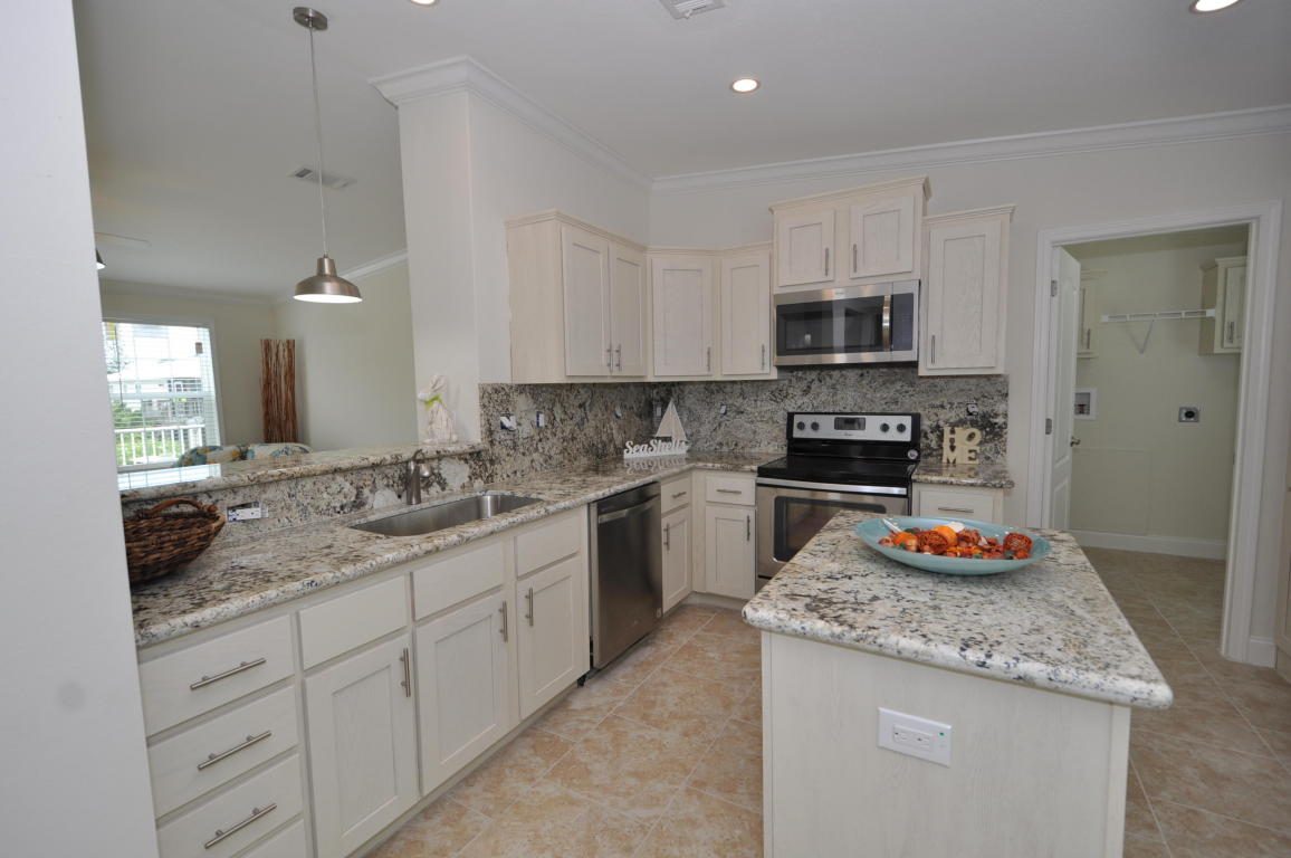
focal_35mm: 15
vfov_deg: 77.2
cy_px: 429
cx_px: 646
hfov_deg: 100.5
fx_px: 537
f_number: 4.5
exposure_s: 1/80
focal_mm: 10
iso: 200
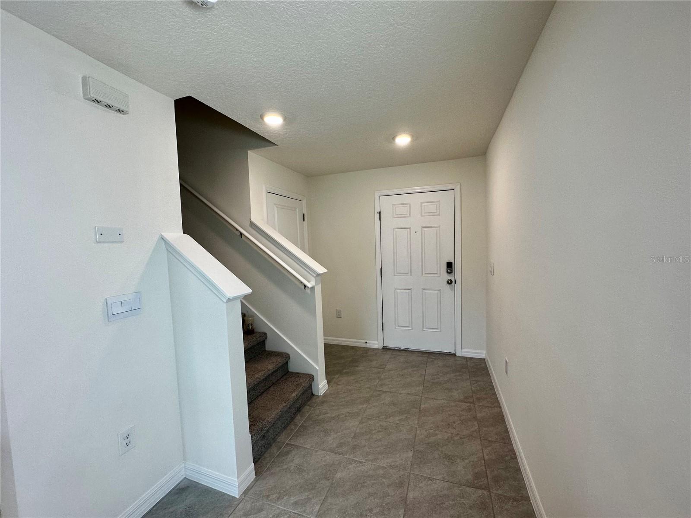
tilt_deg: -4.0
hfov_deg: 102.1
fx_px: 279
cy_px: 259
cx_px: 346
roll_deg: +2.4
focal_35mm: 14
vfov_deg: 85.7
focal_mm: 2.22
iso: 125
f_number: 2.2
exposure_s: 1/120
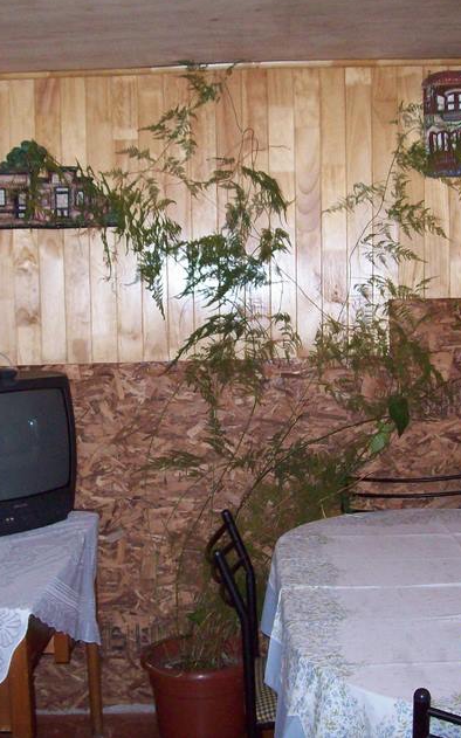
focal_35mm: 52
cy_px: 362
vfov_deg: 38.9
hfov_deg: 24.8
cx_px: 194
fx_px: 1046
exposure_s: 1/64
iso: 200
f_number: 2.7
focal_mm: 6
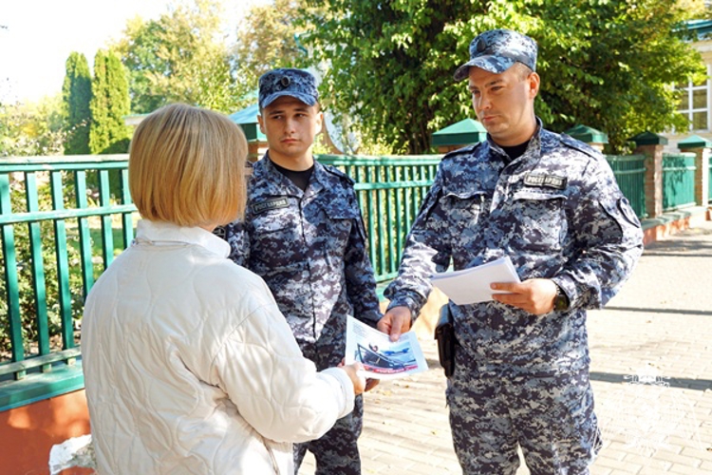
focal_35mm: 34
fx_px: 682
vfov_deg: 38.4
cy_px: 238
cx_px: 356
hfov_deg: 55.1
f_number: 4
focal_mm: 23
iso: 125
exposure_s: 1/160
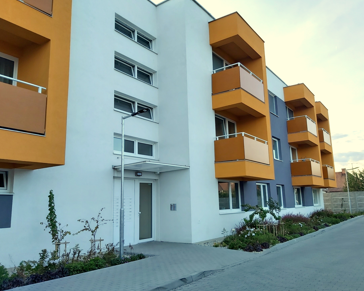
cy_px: 146
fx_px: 302
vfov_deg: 51.5
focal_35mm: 28
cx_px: 191
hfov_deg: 62.2
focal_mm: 3.92
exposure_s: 1/213
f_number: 1.7
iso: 64
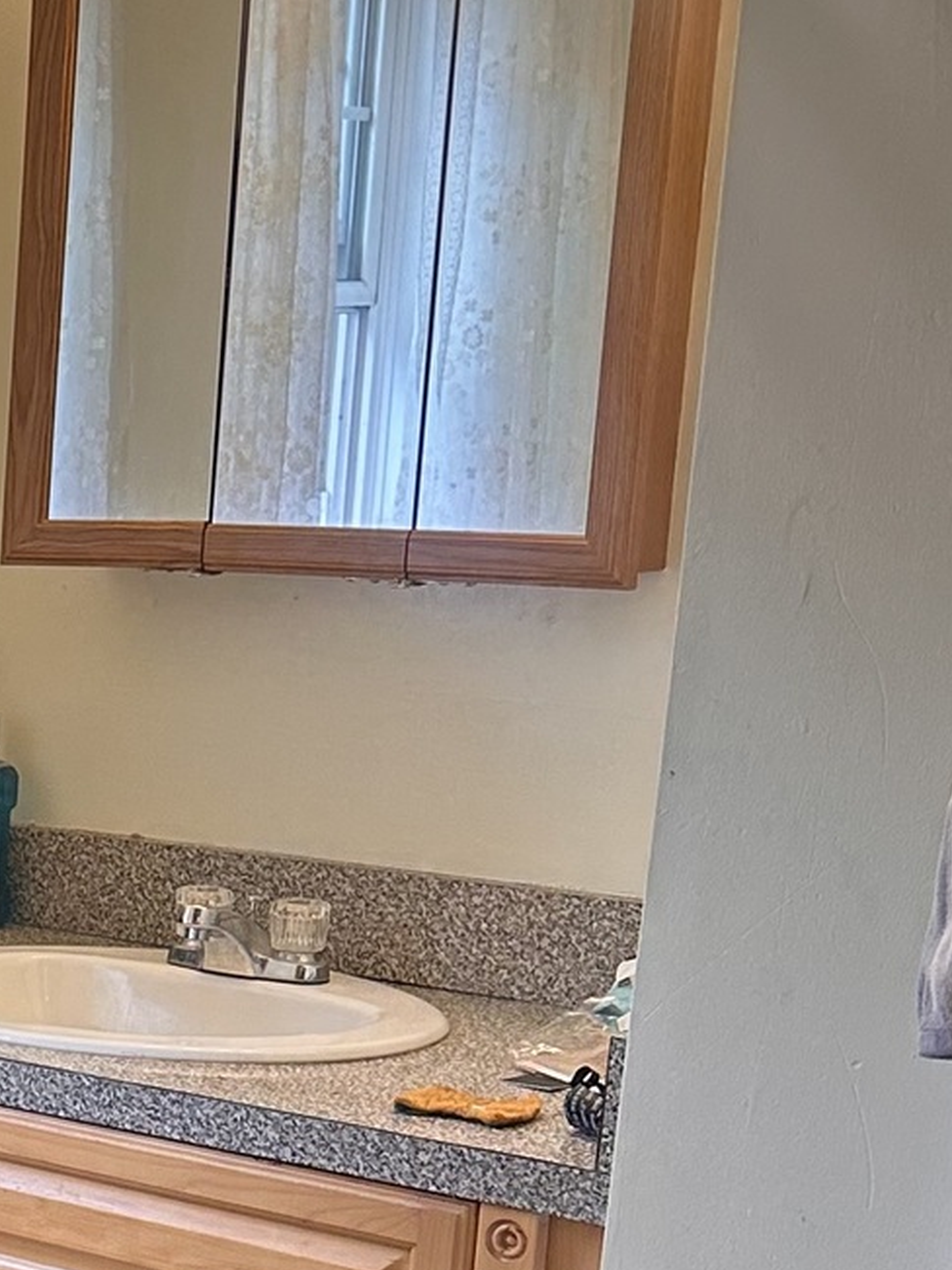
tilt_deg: -13.9
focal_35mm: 85
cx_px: -700
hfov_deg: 15.3
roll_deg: -0.9
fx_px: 3118
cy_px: 1174
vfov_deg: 22.4
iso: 160
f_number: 1.78
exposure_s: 1/120
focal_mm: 6.86
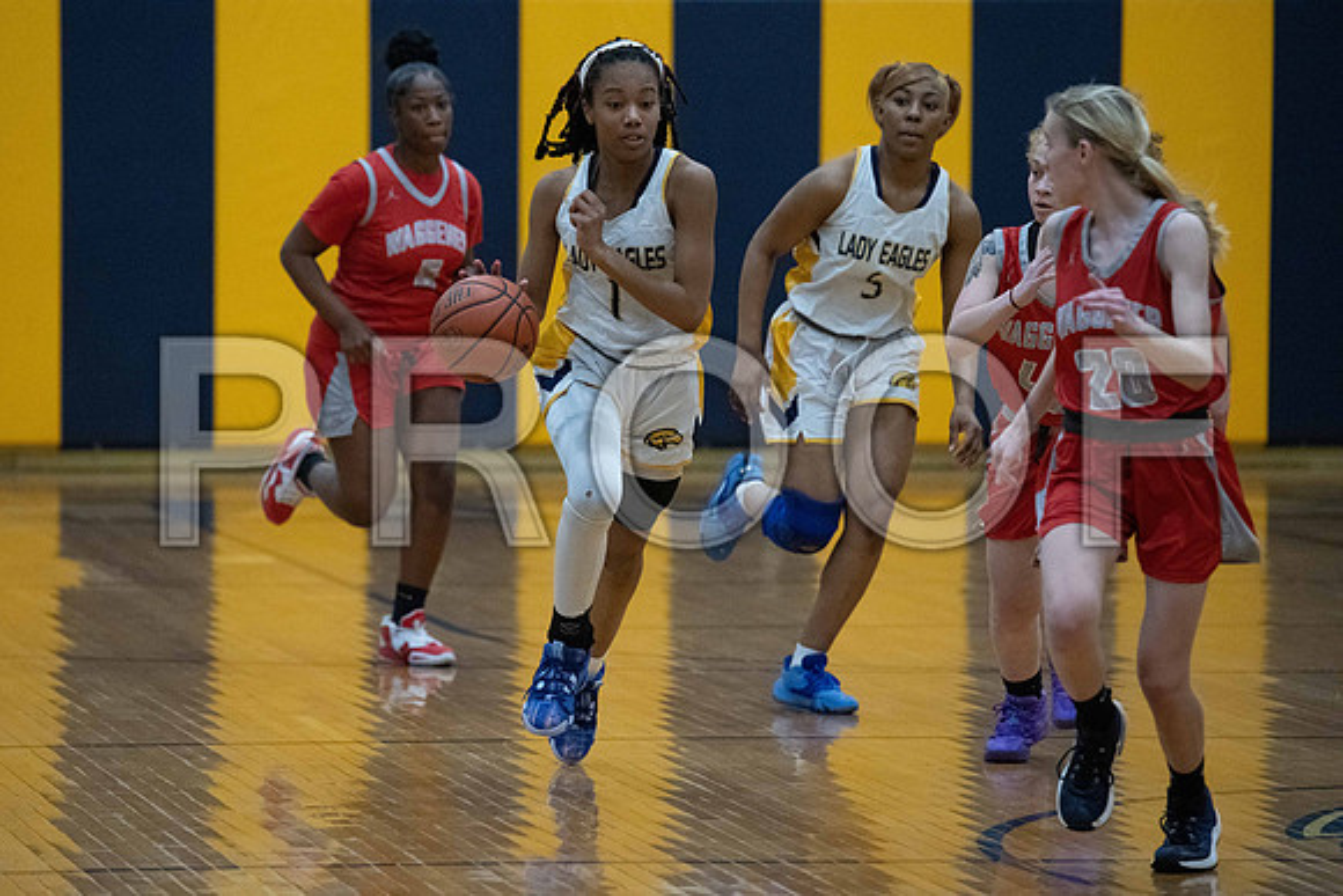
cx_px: 552
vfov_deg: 5.8
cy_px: 393
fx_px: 8794
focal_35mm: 236
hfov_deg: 8.7
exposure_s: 1/1250
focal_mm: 200
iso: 10000
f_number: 3.5
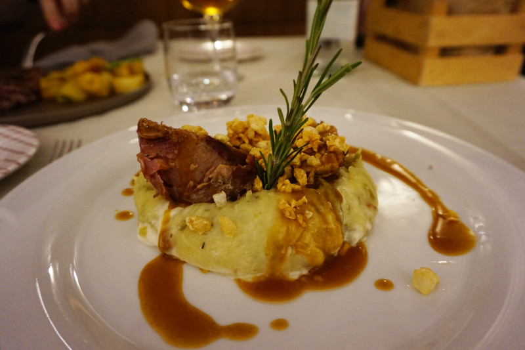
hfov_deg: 73.8
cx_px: 262
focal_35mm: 24
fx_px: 350
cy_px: 175
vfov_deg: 53.1
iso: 1600
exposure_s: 1/60
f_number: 4
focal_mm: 16
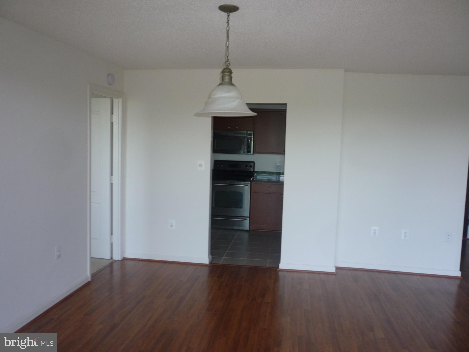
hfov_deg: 60.0
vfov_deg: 46.8
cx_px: 234
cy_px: 176
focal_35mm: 30
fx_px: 406
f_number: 3.3
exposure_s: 1/30
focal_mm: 5.2
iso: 100
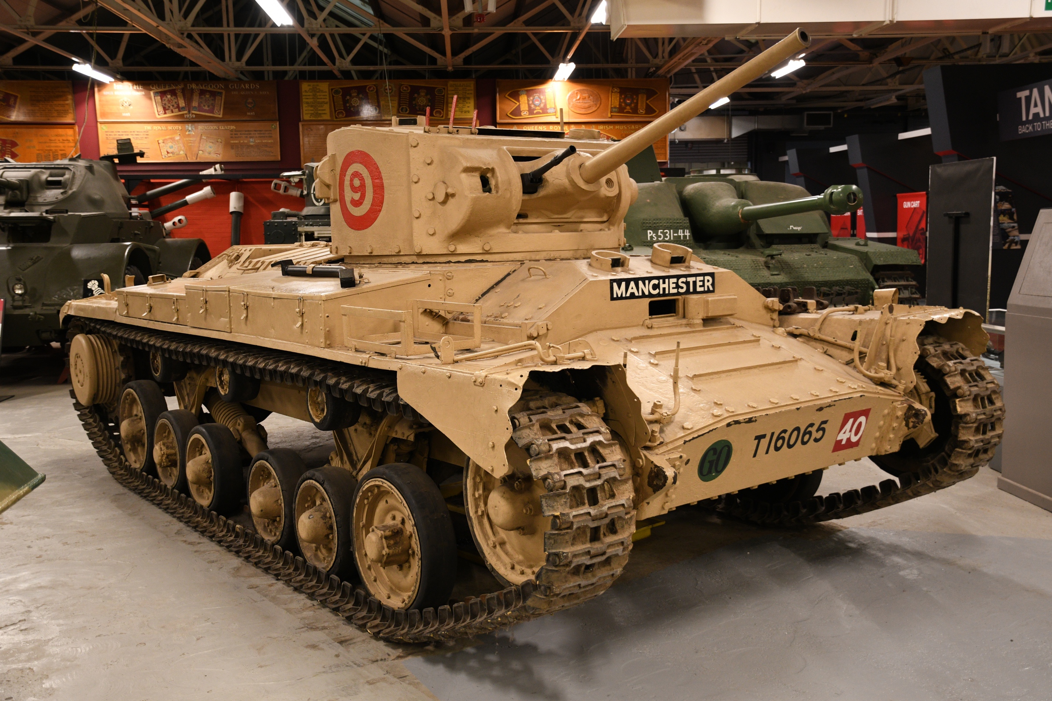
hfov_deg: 53.1
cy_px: 350
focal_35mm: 36
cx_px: 526
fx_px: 1052
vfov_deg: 36.9
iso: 800
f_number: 3.2
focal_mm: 24
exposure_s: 1/40
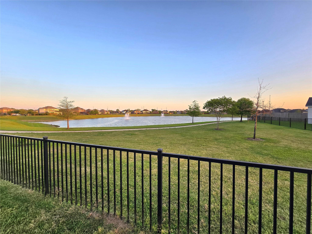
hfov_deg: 106.2
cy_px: 117
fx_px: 117
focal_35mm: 13
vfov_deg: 89.9
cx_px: 156
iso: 80
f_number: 2.2
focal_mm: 2.2
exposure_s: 1/370
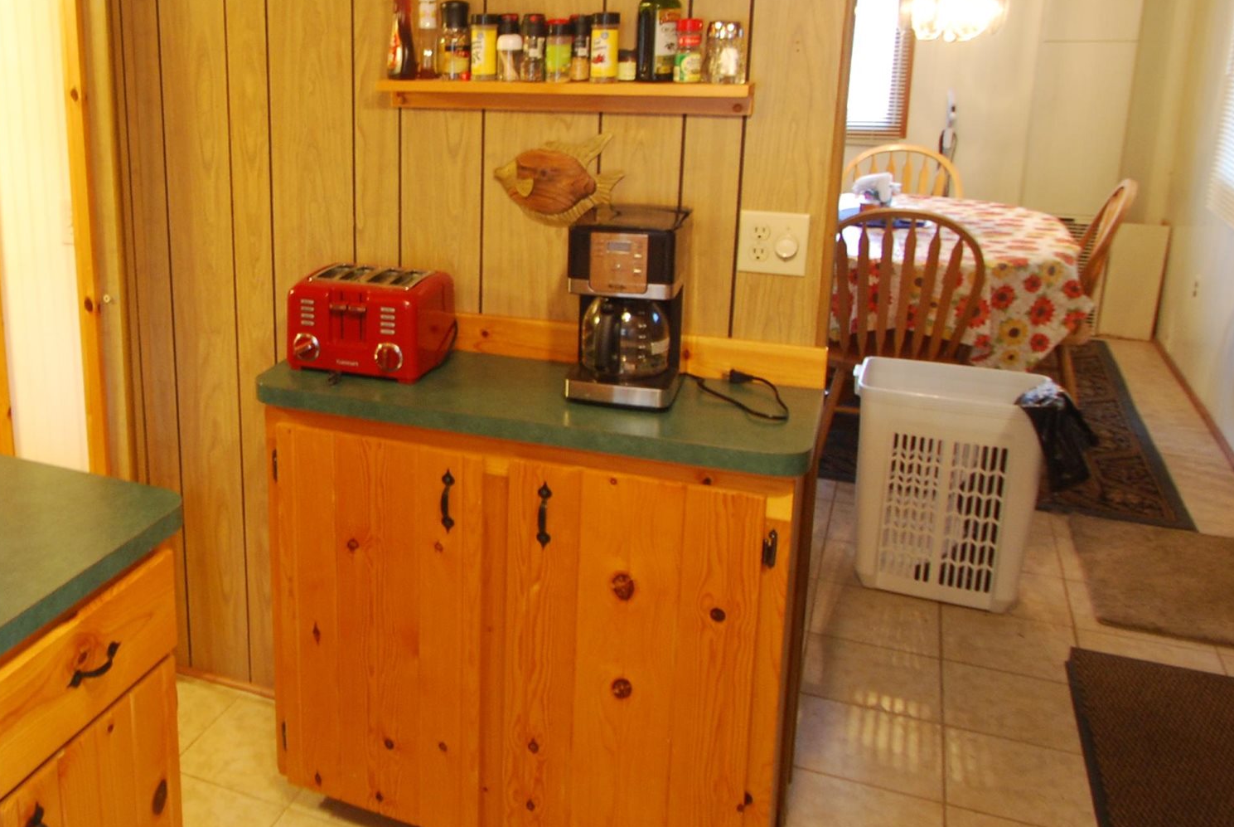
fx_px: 1168
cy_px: 289
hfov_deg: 52.8
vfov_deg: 38.6
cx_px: 283
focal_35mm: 34
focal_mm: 11
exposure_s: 1/13
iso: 400
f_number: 3.8
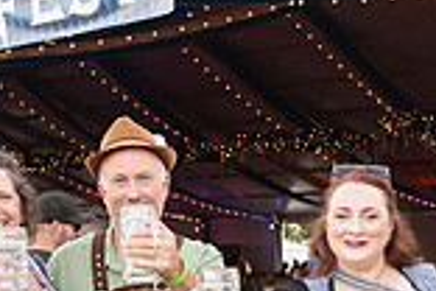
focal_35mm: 104
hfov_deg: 19.6
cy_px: 362
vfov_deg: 12.8
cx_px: 226
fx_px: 1259
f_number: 4
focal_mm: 28
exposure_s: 1/320
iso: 640
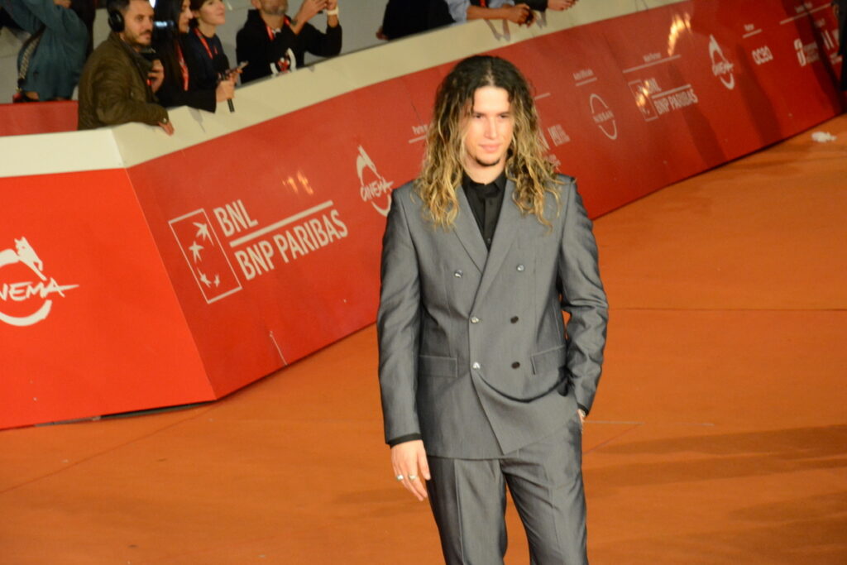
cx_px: 424
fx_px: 3706
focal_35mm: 158
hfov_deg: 13.0
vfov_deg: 8.7
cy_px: 282
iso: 4000
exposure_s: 1/125
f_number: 9
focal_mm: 105
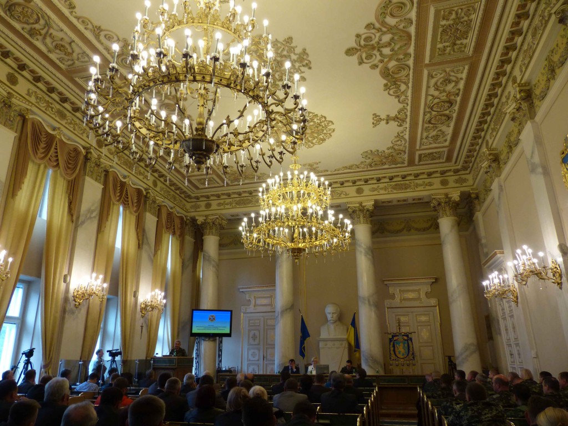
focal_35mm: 25
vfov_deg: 54.9
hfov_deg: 69.4
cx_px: 284
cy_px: 213
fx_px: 410
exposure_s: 1/60
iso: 160
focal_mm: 4.5
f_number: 2.8
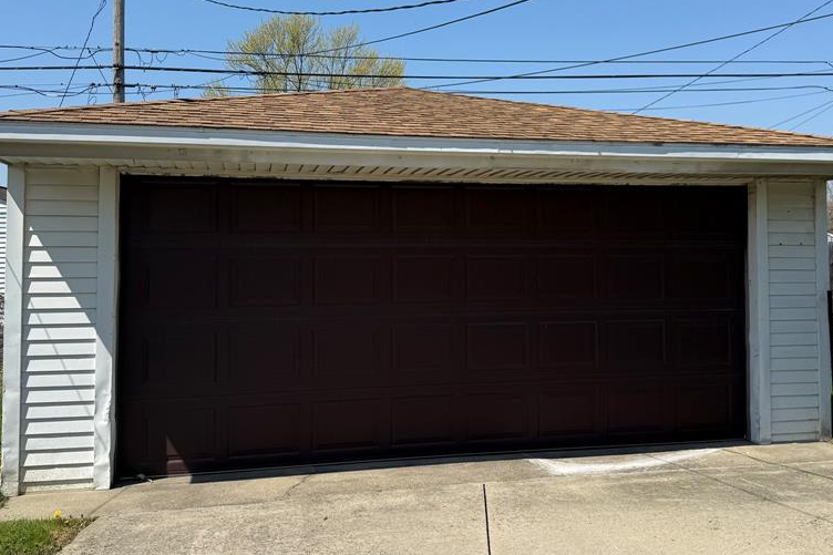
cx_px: 433
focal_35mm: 34
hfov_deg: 55.8
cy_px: 227
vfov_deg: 38.7
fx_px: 786
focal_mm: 6.76
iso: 80
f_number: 1.78
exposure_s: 1/5319
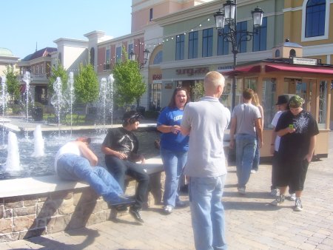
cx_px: 166
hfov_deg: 53.9
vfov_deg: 41.8
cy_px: 125
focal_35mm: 34
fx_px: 327
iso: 80
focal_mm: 5.6
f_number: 4.8
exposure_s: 1/250
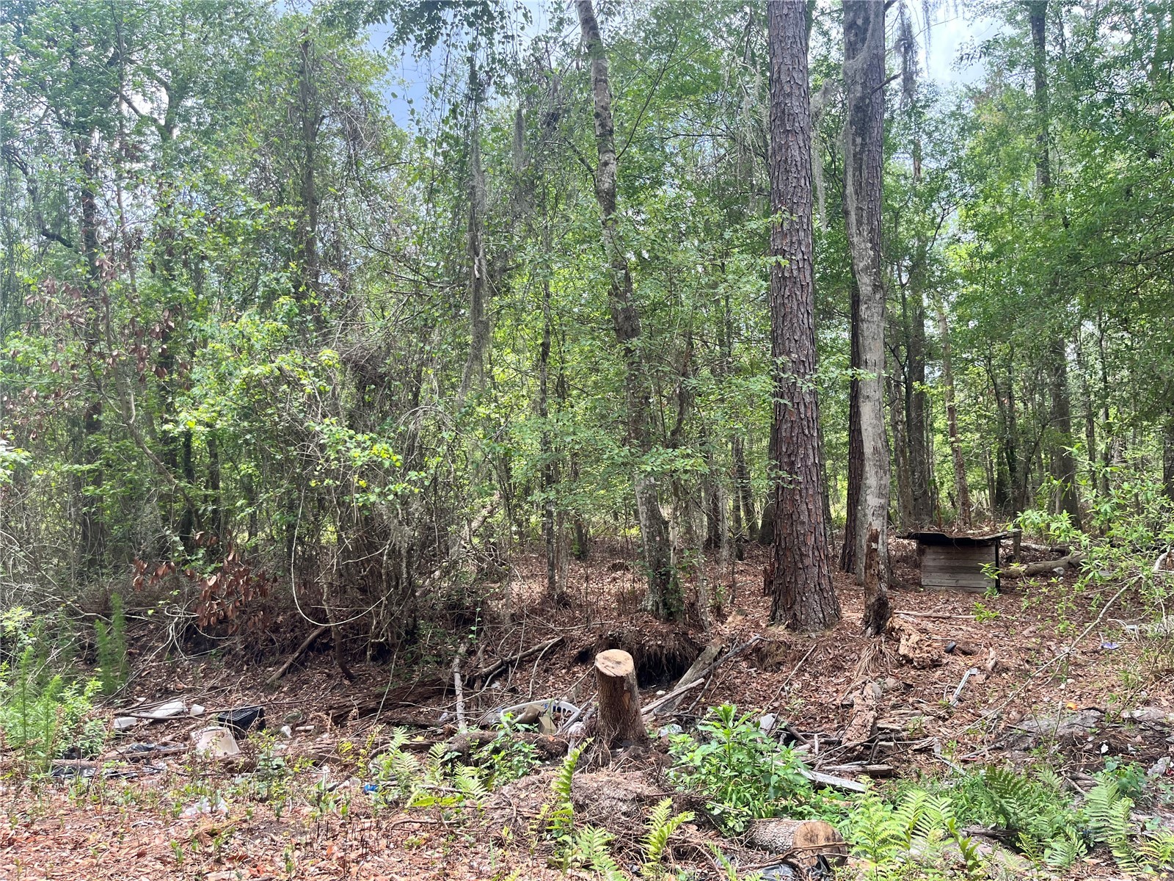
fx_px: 882
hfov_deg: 67.3
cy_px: 440
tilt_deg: +3.0
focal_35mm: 26
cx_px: 587
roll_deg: +1.5
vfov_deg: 53.1
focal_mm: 5.1
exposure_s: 1/522
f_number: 1.6
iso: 50
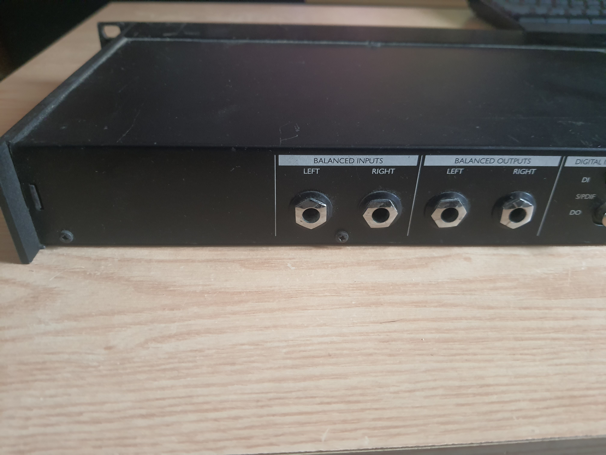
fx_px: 455
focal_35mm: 26
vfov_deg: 53.1
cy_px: 228
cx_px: 303
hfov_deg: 67.3
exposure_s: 1/33
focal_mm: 4.32
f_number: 1.7
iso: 500
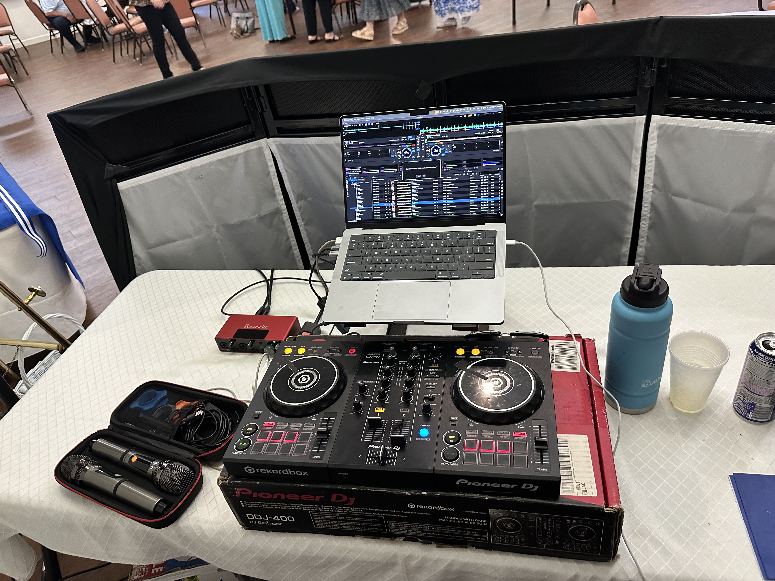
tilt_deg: -35.1
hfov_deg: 71.6
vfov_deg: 56.8
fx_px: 537
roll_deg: +8.8
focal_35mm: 24
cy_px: 290
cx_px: 388
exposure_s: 1/60
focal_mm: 6.86
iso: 500
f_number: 1.78
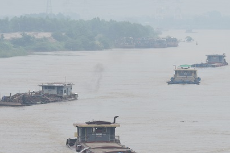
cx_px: 186
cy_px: 88
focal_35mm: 445
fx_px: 2842
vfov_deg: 3.1
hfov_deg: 4.6
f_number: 32
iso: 100
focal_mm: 150
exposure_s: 1/200
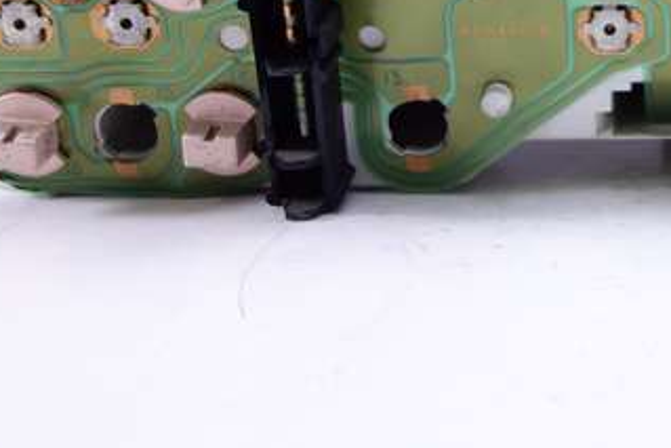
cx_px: 730
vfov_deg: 18.0
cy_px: -94
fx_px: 1343
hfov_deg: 26.0
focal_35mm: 72
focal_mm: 10.4
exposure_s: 1/80
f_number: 1.8
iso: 125
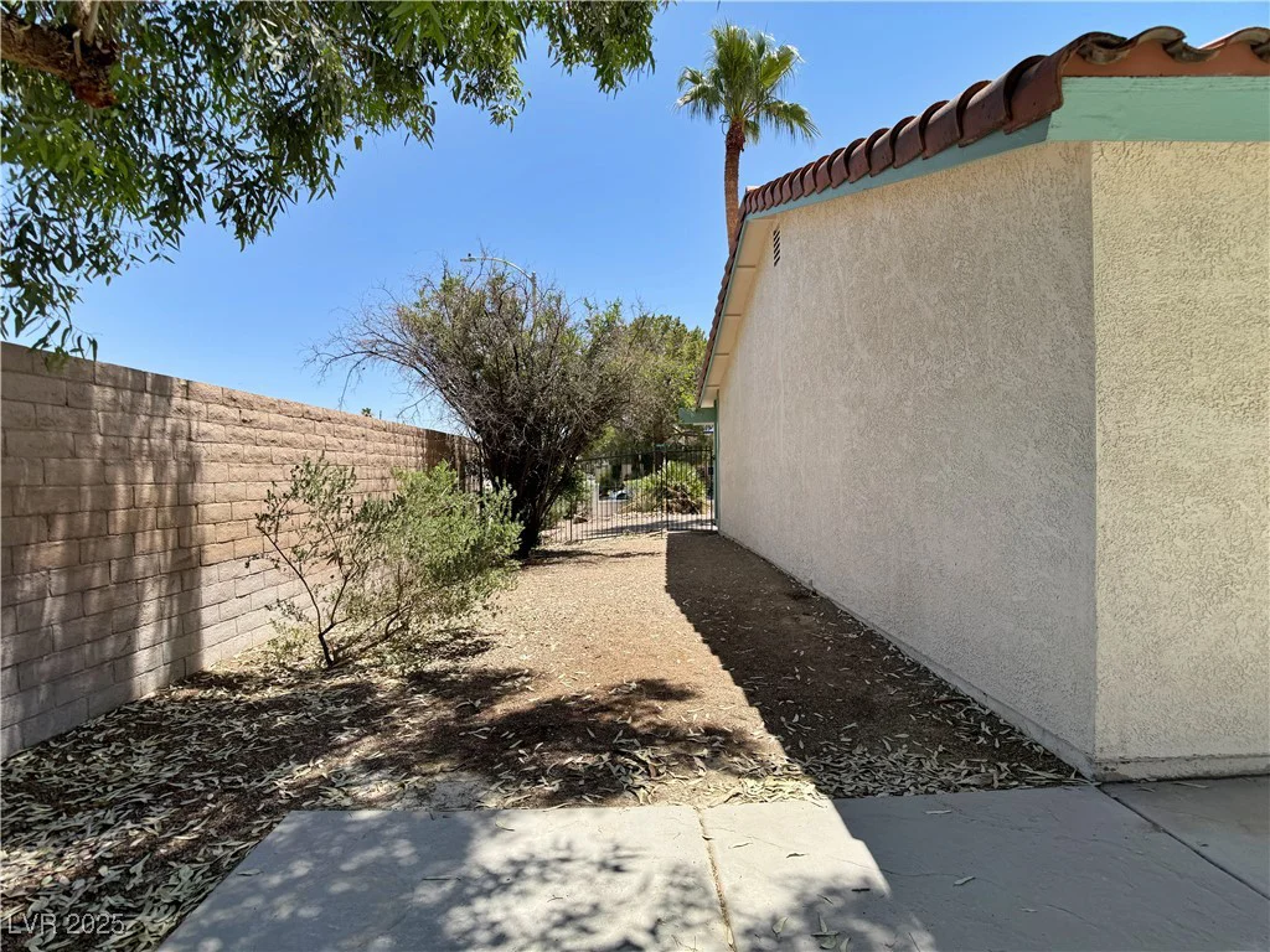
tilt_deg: +0.6
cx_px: 635
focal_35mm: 24
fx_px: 881
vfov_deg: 56.8
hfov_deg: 71.6
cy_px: 476
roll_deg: +0.8
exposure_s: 1/3584
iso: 80
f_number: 1.78
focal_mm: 6.76
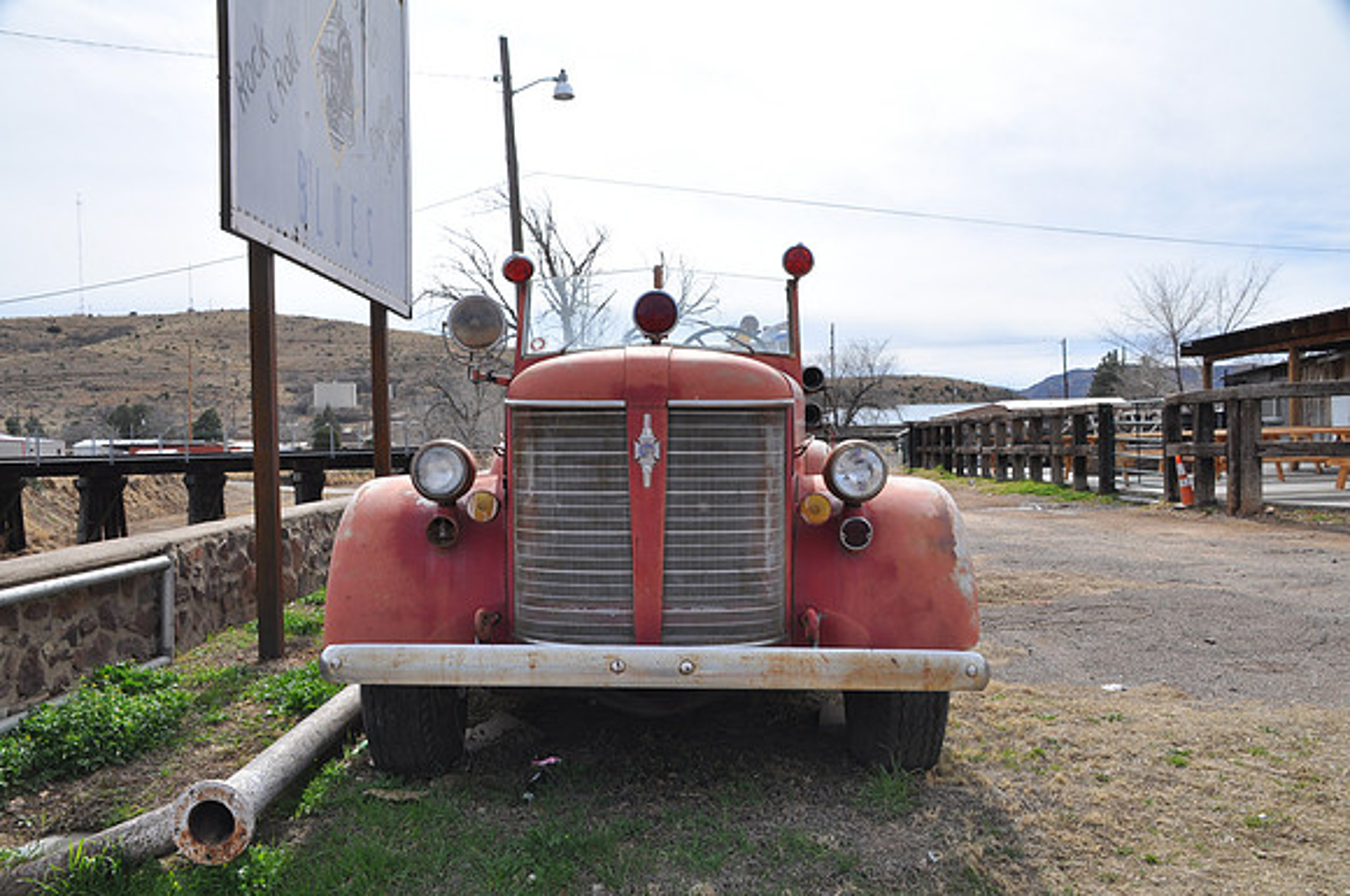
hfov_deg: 57.3
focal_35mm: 33
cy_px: 448
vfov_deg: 39.9
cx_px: 675
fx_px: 1236
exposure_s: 1/160
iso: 200
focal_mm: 22
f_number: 13
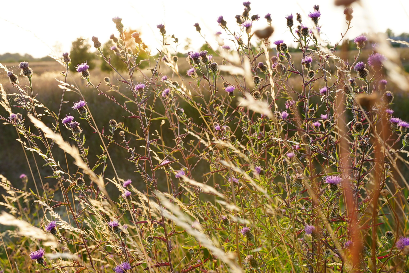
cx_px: 204
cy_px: 136
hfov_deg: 41.1
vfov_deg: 28.1
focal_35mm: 48
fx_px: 546
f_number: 8
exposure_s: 1/50
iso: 100
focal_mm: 32
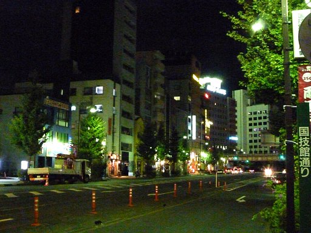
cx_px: 156
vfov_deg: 30.9
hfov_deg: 40.4
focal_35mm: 47
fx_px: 422
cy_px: 116
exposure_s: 1/10
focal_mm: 8.3
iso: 1600
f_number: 4.3
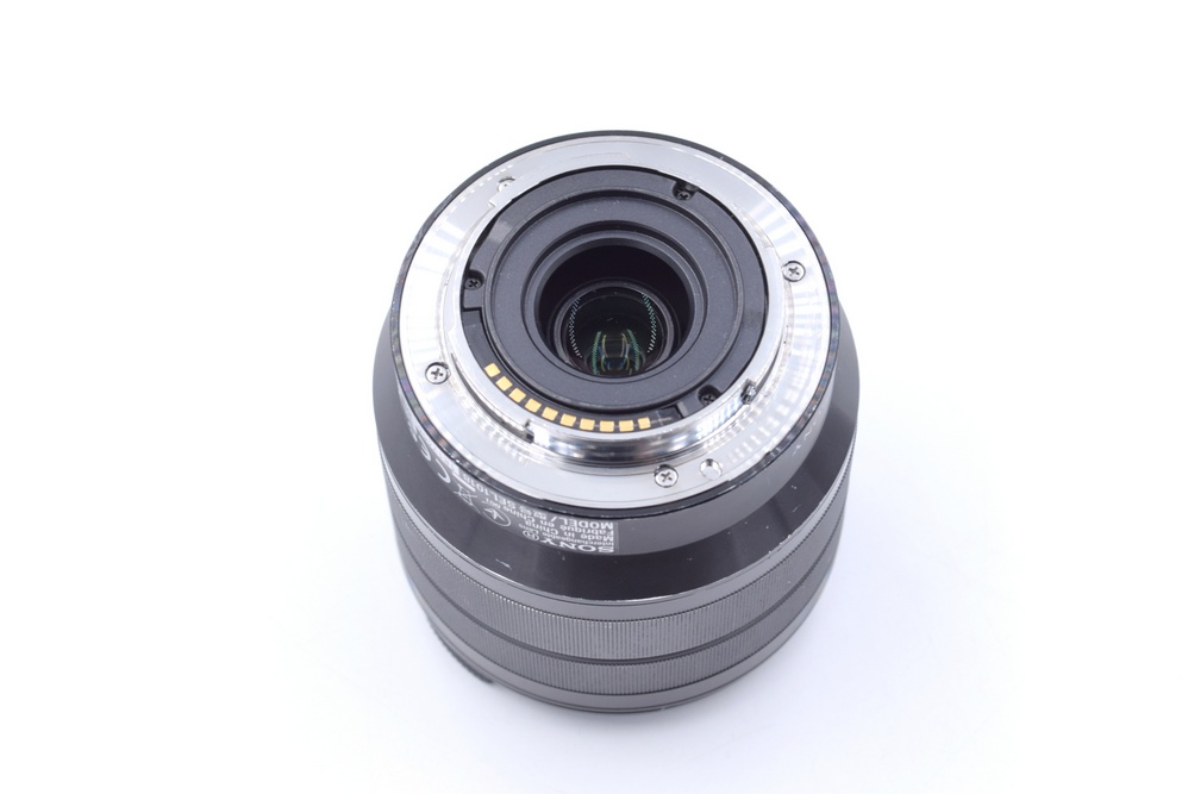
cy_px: 397
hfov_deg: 24.6
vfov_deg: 16.6
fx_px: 2724
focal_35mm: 82
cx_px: 594
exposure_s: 1/125
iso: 400
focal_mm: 55
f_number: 8
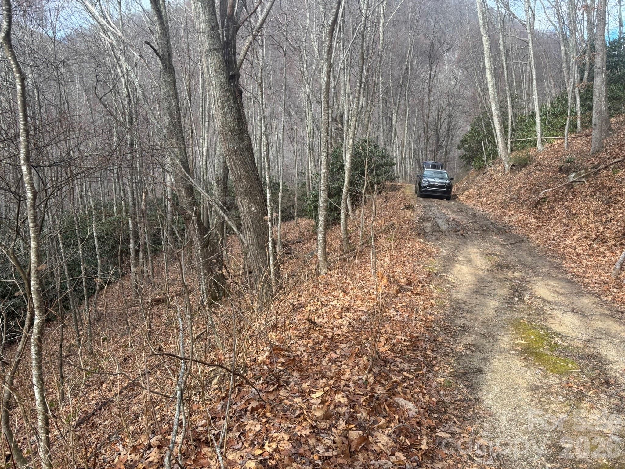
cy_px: 234
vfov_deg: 53.1
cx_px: 312
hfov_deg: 67.3
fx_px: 469
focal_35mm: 26
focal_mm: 5.96
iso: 50
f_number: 1.6
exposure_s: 1/380
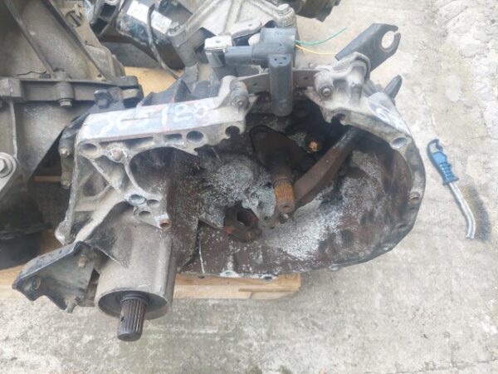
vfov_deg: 54.9
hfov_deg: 69.4
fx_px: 360
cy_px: 187
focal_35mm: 25
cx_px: 249
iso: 50
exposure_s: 1/100
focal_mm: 5.23
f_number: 1.8
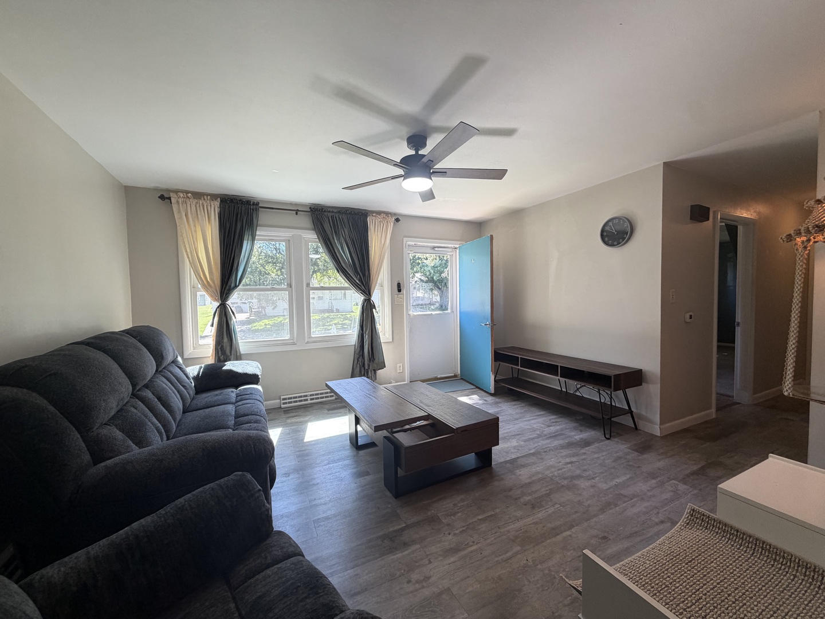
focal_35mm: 14
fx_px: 334
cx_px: 412
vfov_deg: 85.7
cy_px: 310
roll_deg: +1.1
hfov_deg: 102.1
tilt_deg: -2.1
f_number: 2.2
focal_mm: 2.22
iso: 160
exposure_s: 1/120
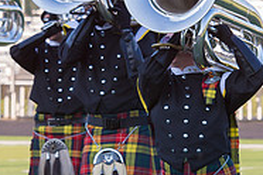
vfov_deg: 3.0
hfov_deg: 4.6
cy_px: 97
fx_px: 3302
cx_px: 79
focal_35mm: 452
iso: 250
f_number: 5.6
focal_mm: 122
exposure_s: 1/400
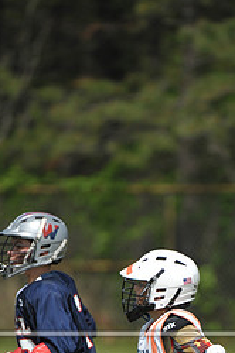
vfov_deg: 2.7
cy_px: 397
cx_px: 174
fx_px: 7531
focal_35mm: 767
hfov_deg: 1.8
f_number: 4
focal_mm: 330
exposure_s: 1/5000
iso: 640
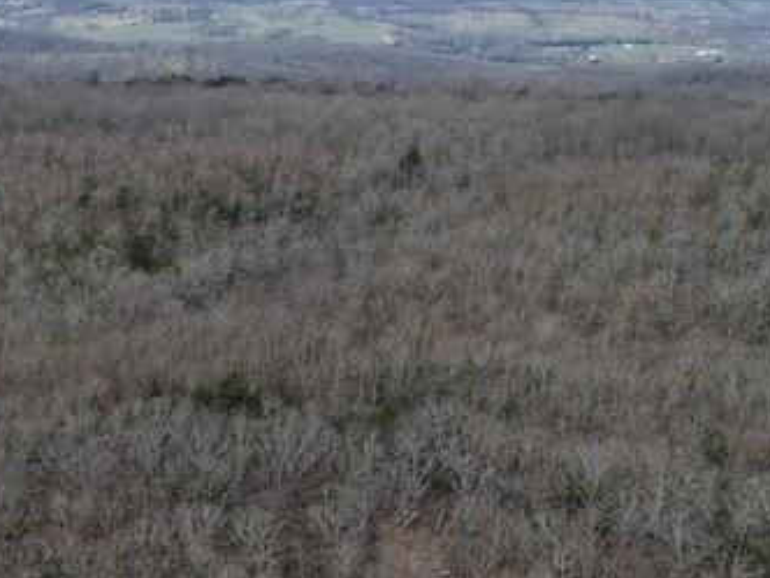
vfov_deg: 19.6
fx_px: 1646
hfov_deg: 24.3
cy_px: 508
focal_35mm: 74
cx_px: -107
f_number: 1.8
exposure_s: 1/1000
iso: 100
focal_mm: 8.67
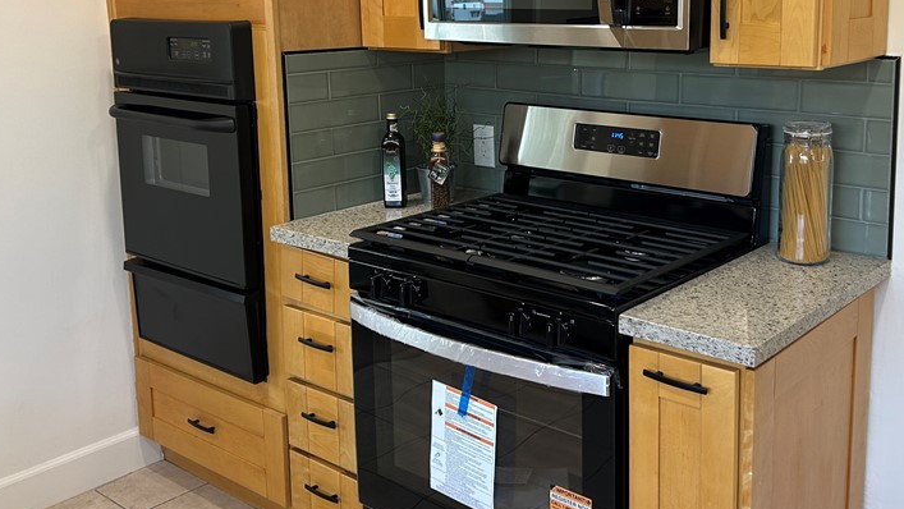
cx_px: 536
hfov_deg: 49.1
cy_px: 159
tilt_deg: -10.3
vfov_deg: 28.8
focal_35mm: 41
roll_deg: +0.9
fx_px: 983
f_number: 1.5
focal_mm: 5.7
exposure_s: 1/120
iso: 100
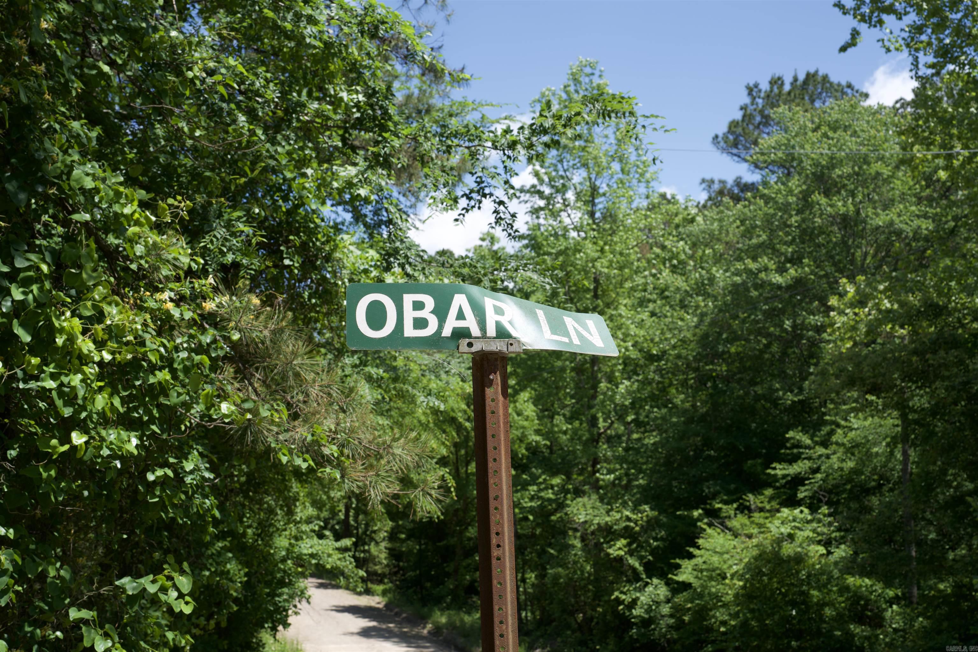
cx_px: 489
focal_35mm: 48
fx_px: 1304
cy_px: 326
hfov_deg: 41.1
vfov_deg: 28.1
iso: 100
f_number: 9
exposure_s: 1/125
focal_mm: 48
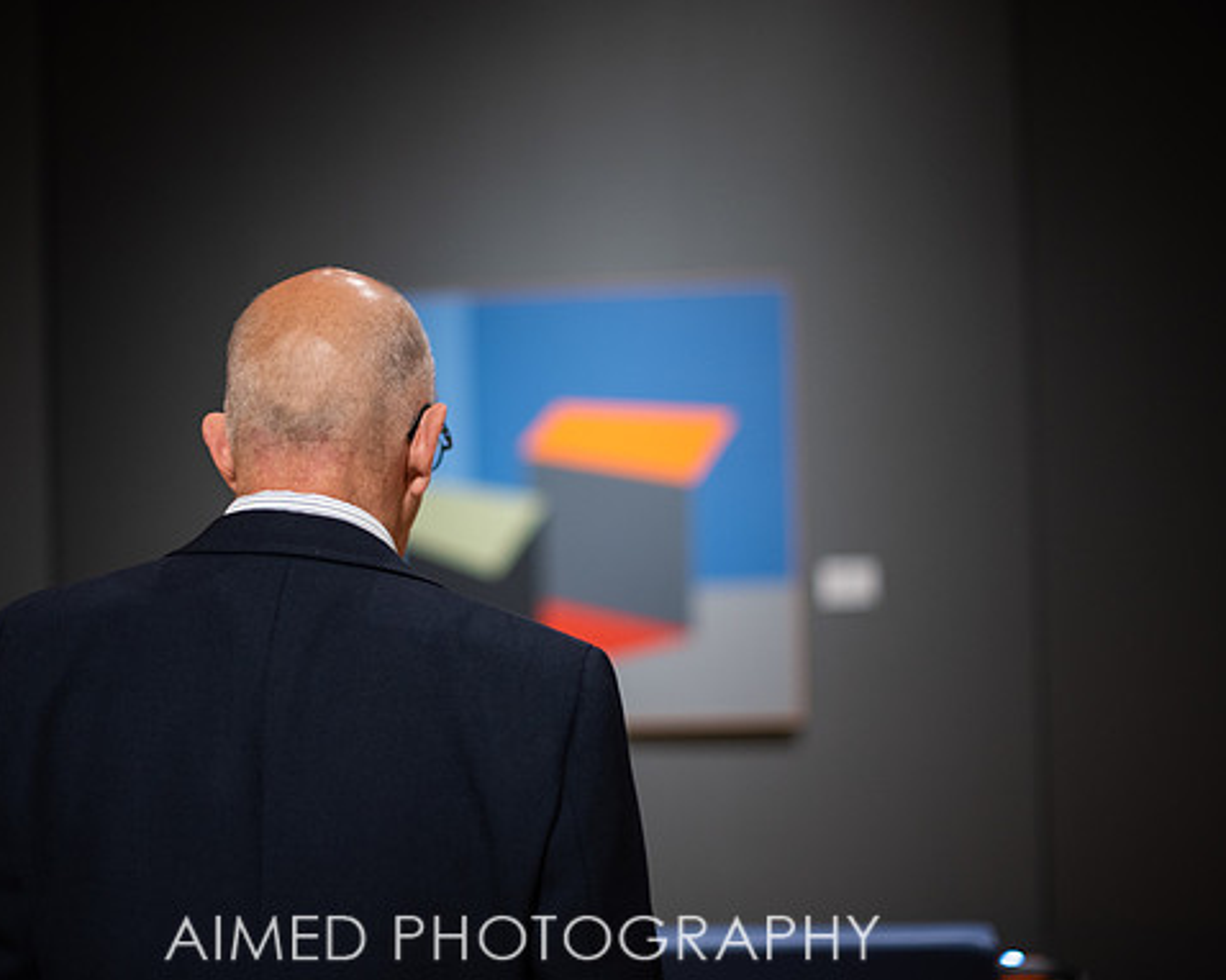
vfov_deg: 26.7
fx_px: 2067
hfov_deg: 33.0
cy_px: 491
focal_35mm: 57
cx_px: 526
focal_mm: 50
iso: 400
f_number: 1.4
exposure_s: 1/125
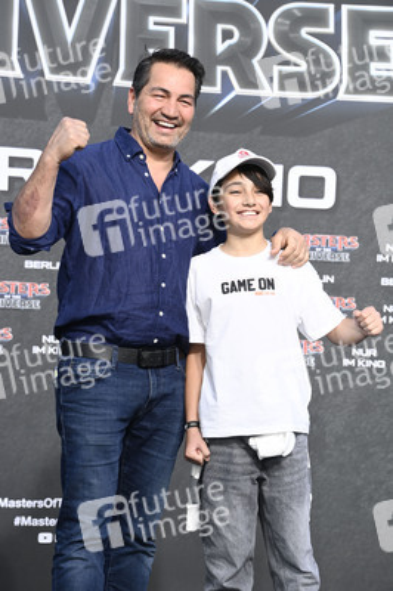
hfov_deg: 11.2
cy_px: 296
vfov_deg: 16.8
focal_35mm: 122
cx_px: 196
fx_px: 2001
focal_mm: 122
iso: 250
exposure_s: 1/250
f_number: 6.3
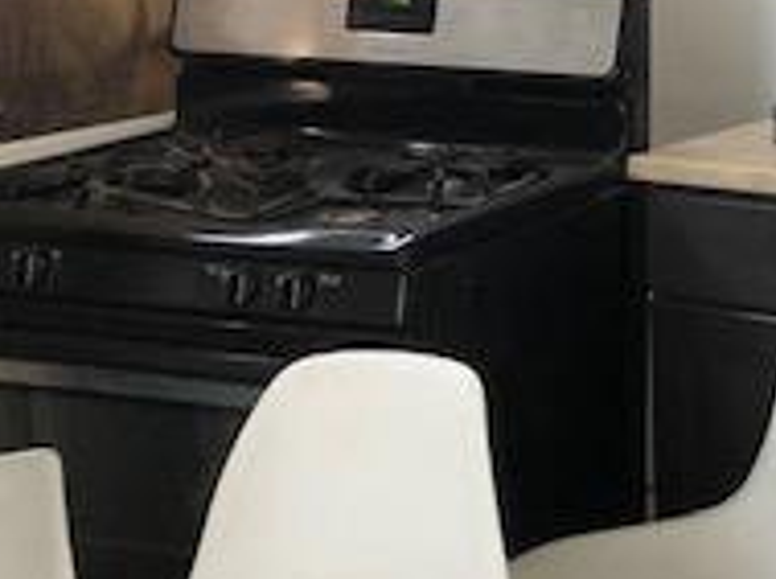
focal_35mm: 95
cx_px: 1113
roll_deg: -0.4
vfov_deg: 15.3
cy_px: 12
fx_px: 2126
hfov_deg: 18.6
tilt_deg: -7.5
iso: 40
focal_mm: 3.99
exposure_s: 1/15
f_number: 1.8
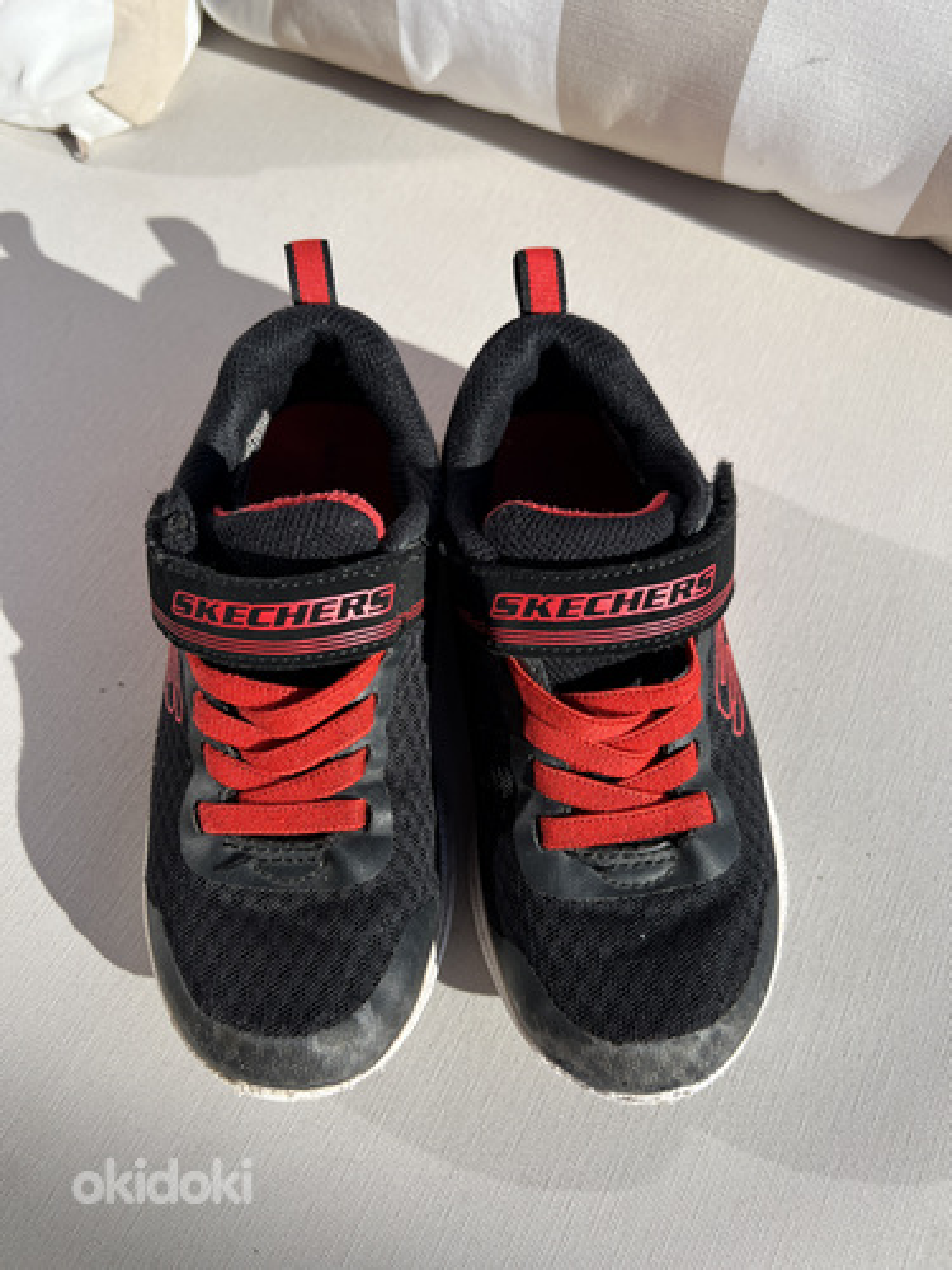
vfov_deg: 67.3
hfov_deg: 53.1
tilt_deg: -63.6
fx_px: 953
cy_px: 635
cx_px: 476
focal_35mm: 26
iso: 50
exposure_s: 1/3571
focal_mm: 5.7
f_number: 1.5
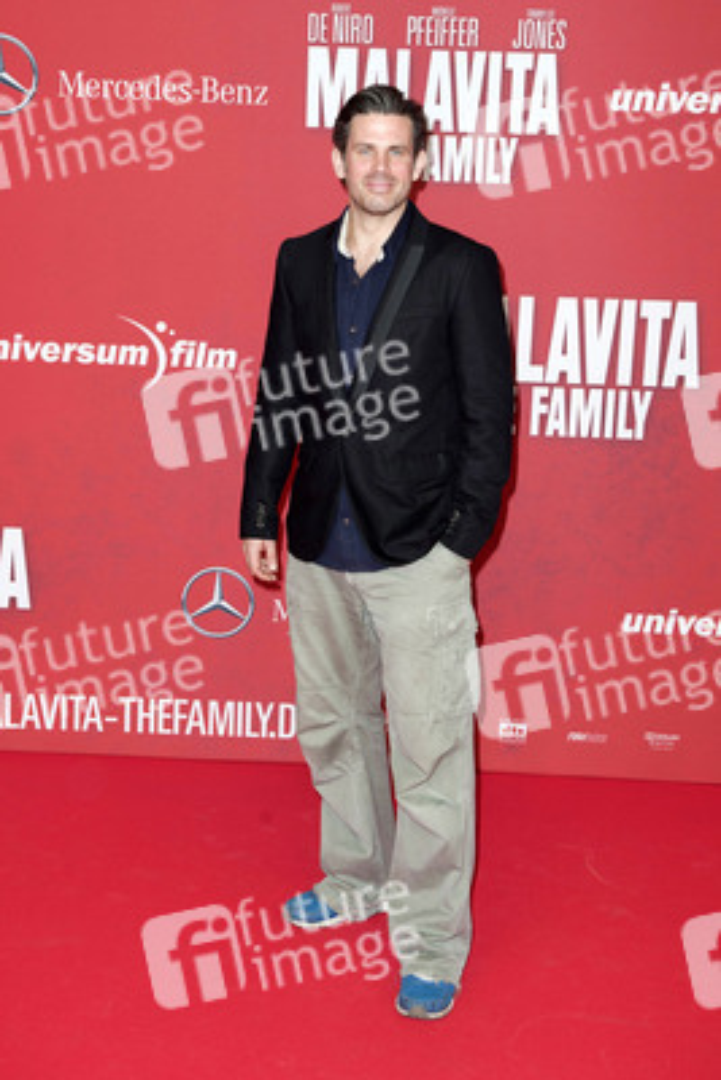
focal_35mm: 50
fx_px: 1501
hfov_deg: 27.0
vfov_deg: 39.6
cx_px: 360
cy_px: 540
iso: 800
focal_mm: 50
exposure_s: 1/250
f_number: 5.6
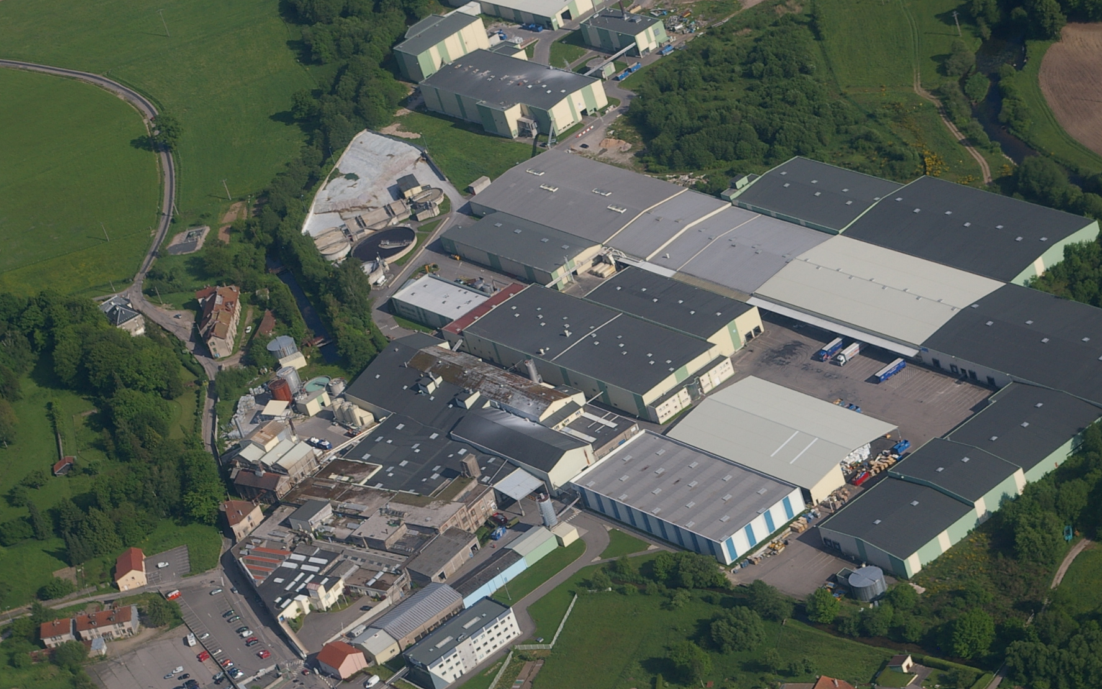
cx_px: 576
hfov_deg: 18.3
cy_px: 308
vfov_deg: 11.5
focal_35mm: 114
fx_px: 3414
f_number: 9.5
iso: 200
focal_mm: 55
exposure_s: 1/500
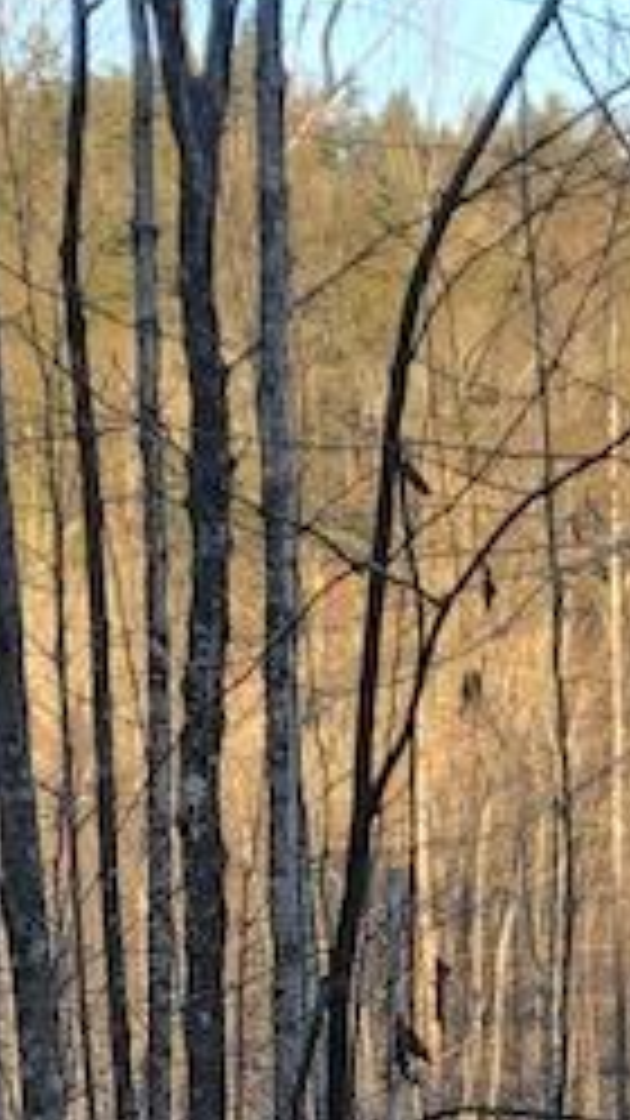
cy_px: 1876
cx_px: 819
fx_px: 4664
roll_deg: +0.5
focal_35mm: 157
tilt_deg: -13.1
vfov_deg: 12.7
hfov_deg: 7.6
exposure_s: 1/120
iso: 20
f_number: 1.8
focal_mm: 3.99
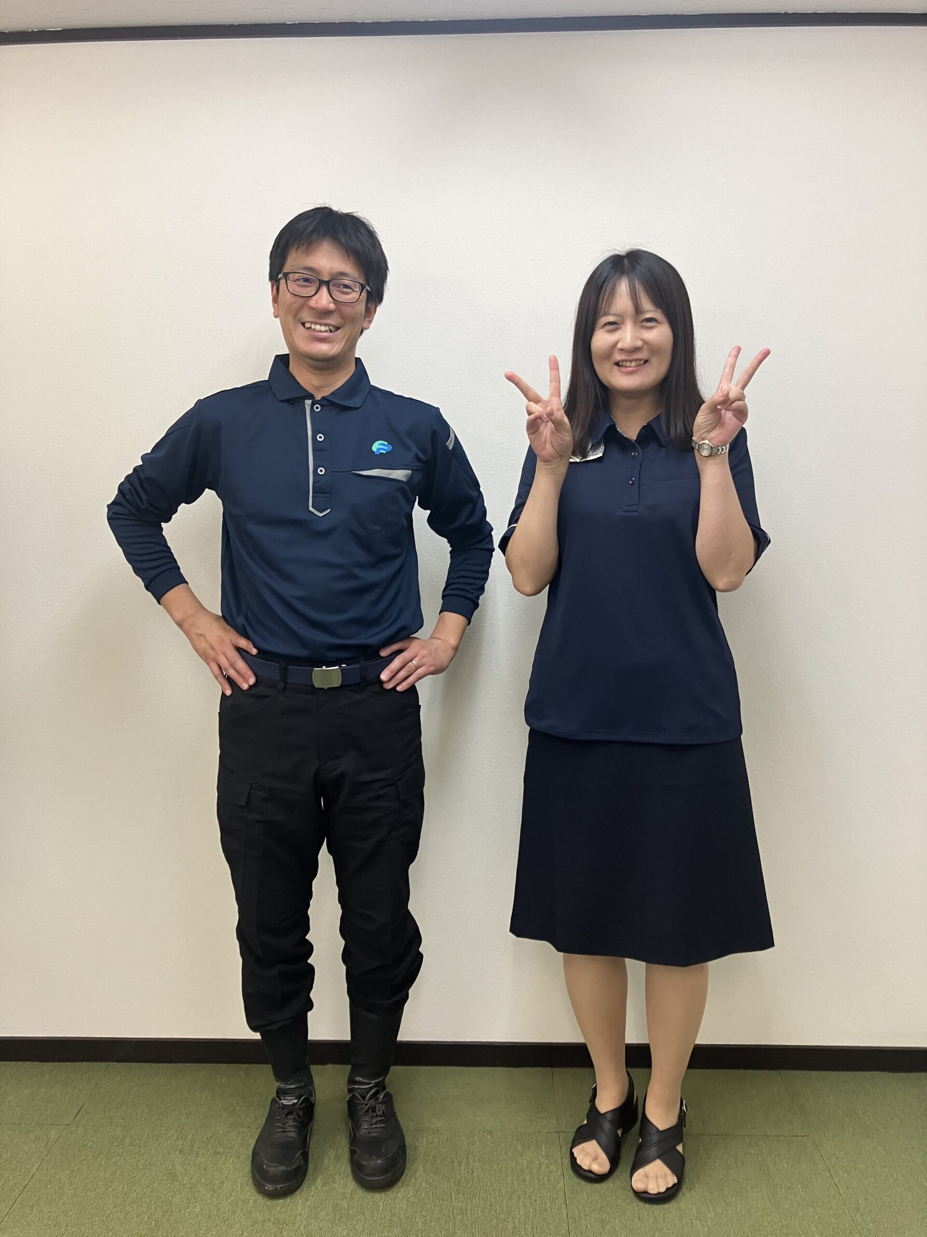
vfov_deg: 63.4
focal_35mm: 28
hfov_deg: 49.7
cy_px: 618
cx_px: 464
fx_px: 1000
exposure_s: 1/60
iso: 64
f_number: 1.8
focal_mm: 3.99
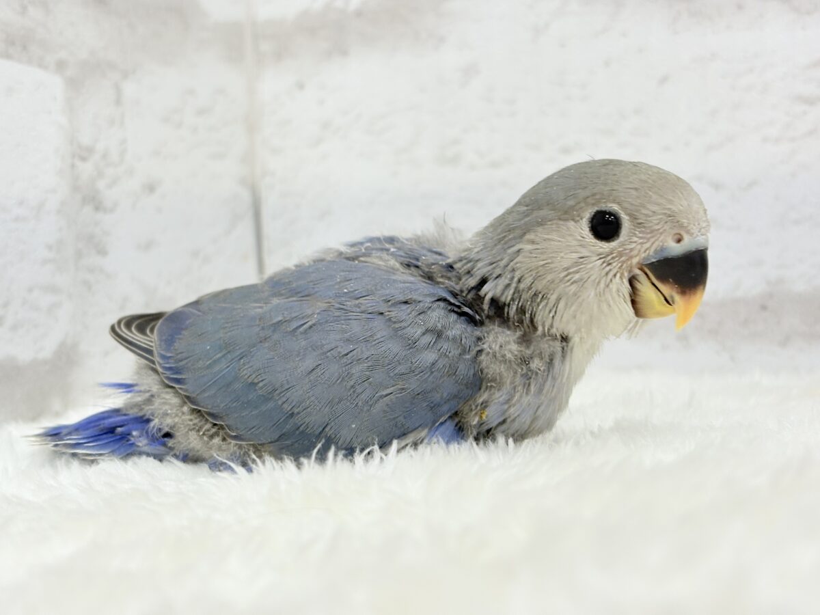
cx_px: 410
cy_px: 308
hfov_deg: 36.8
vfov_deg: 28.0
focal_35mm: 52
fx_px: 1232
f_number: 1.6
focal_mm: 5.96
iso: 40
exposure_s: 1/50
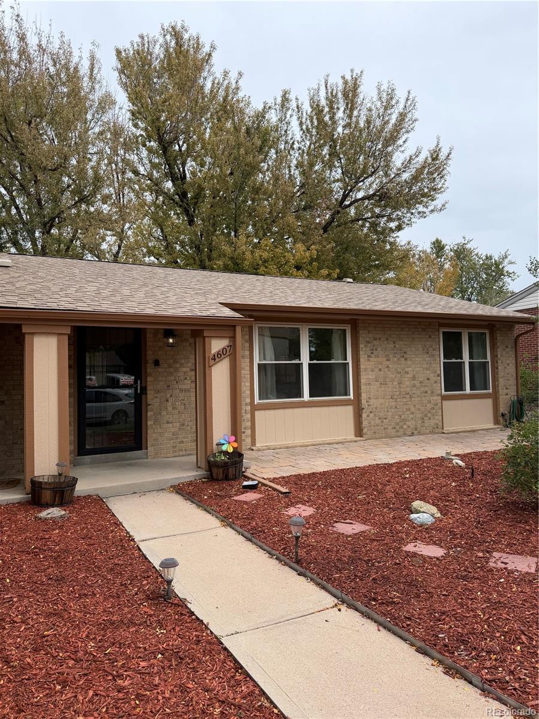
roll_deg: +1.4
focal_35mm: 24
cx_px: 270
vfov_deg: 71.6
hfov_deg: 56.8
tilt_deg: +2.3
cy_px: 360
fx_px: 498
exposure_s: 1/2370
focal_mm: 6.76
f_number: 1.78
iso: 100
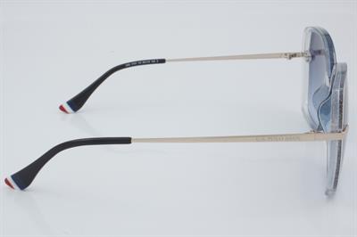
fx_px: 743
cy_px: 118
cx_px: 178
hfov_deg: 27.0
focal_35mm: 75
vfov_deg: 18.2
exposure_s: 1/3
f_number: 32
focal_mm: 50
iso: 100
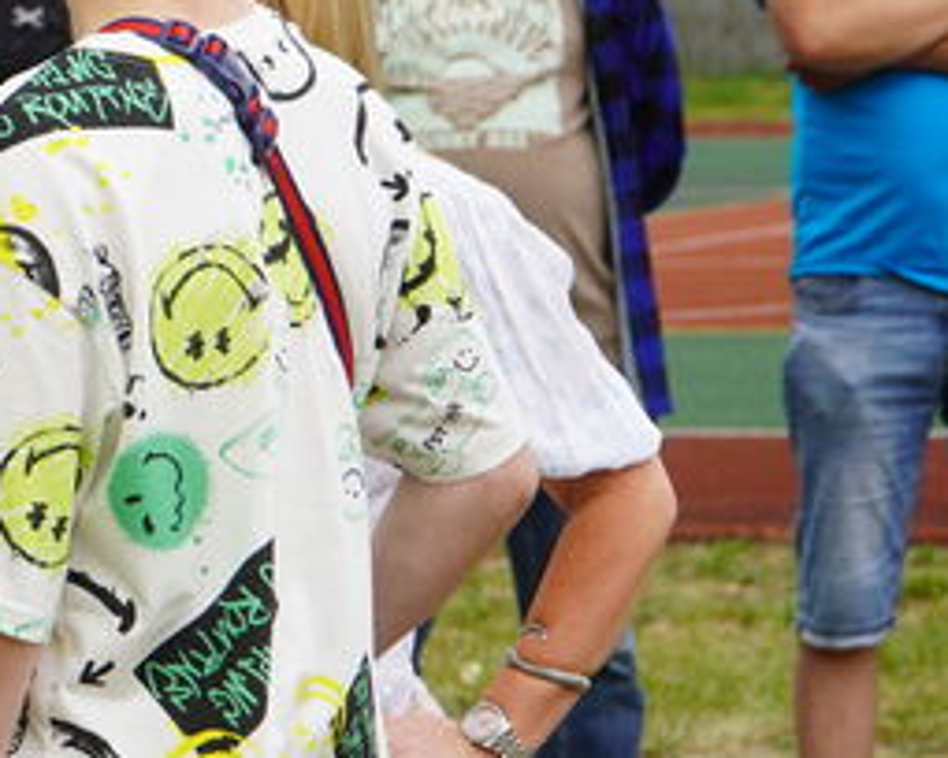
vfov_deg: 6.5
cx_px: -375
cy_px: 269
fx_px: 6678
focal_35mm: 238
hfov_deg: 8.0
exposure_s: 1/320
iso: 100
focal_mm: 54
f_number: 5
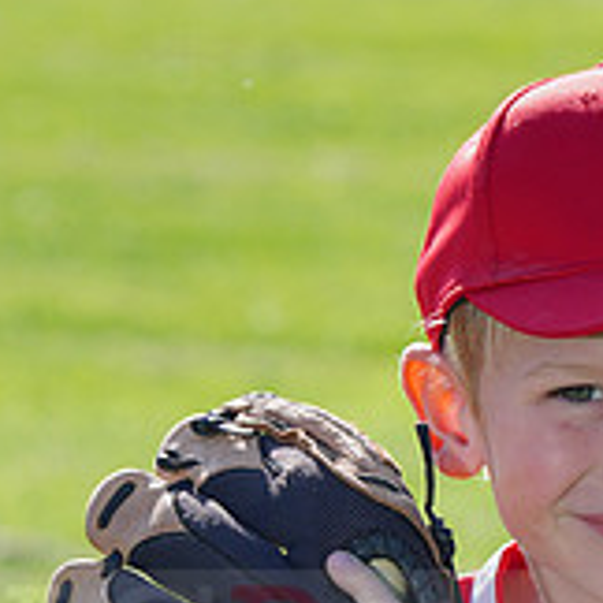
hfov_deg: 2.9
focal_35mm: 608
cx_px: 623
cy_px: 622
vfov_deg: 2.9
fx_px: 11983
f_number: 10
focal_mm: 200
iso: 200
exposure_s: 1/200
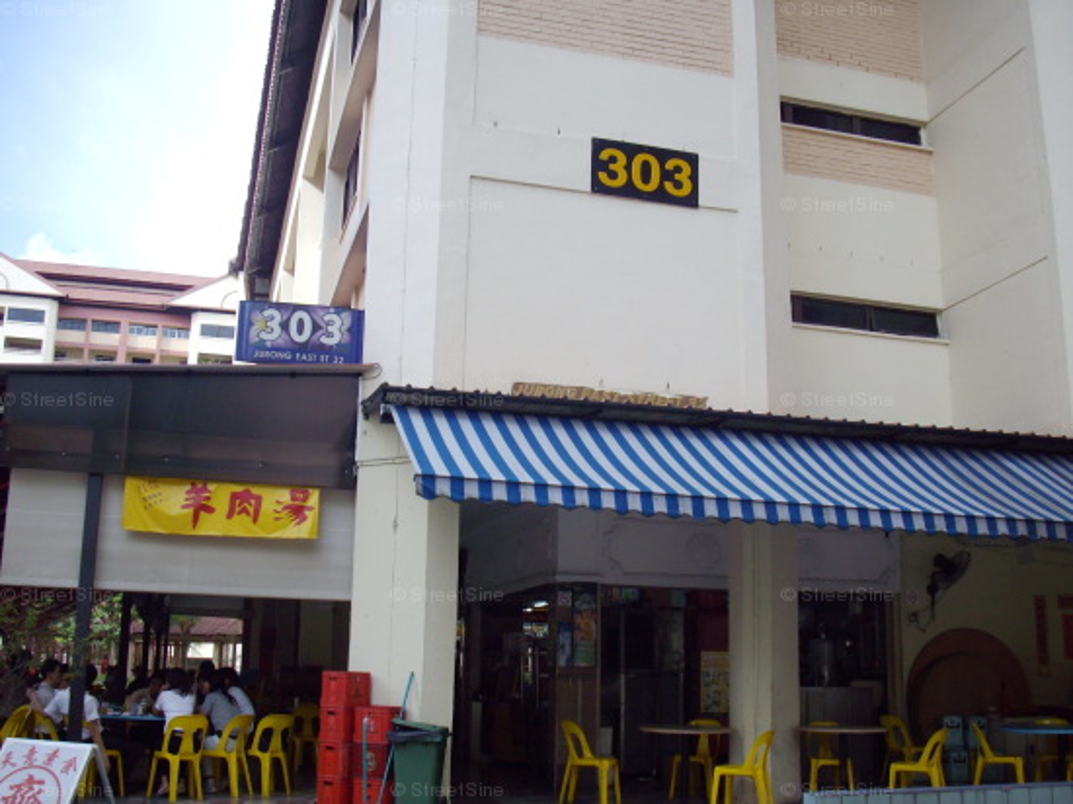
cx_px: 536
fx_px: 1146
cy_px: 402
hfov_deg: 50.2
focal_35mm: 37
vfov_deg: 38.6
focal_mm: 6.2
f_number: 5.6
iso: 80
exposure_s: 1/100
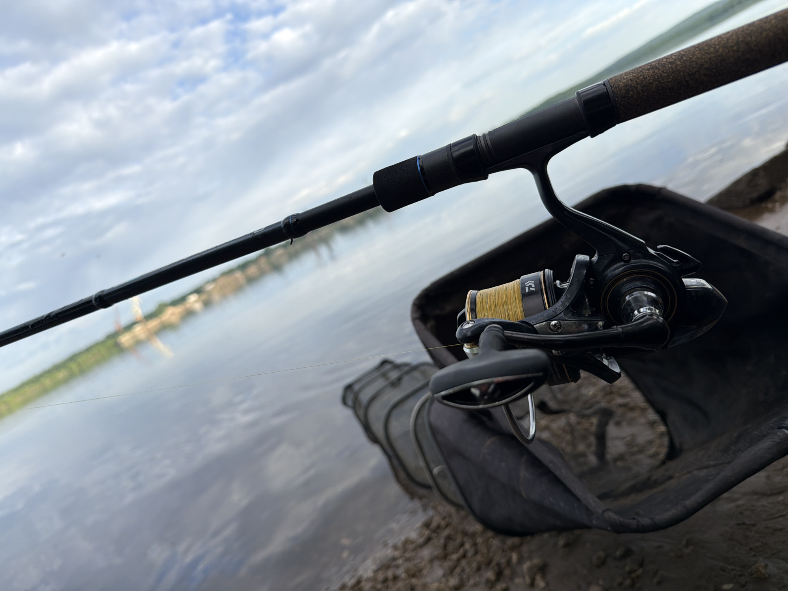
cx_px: 394
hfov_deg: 71.6
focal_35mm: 24
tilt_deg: -9.2
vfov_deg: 56.8
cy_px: 296
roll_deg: +28.3
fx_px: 546
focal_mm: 6.76
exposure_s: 1/2110
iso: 80
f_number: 1.78
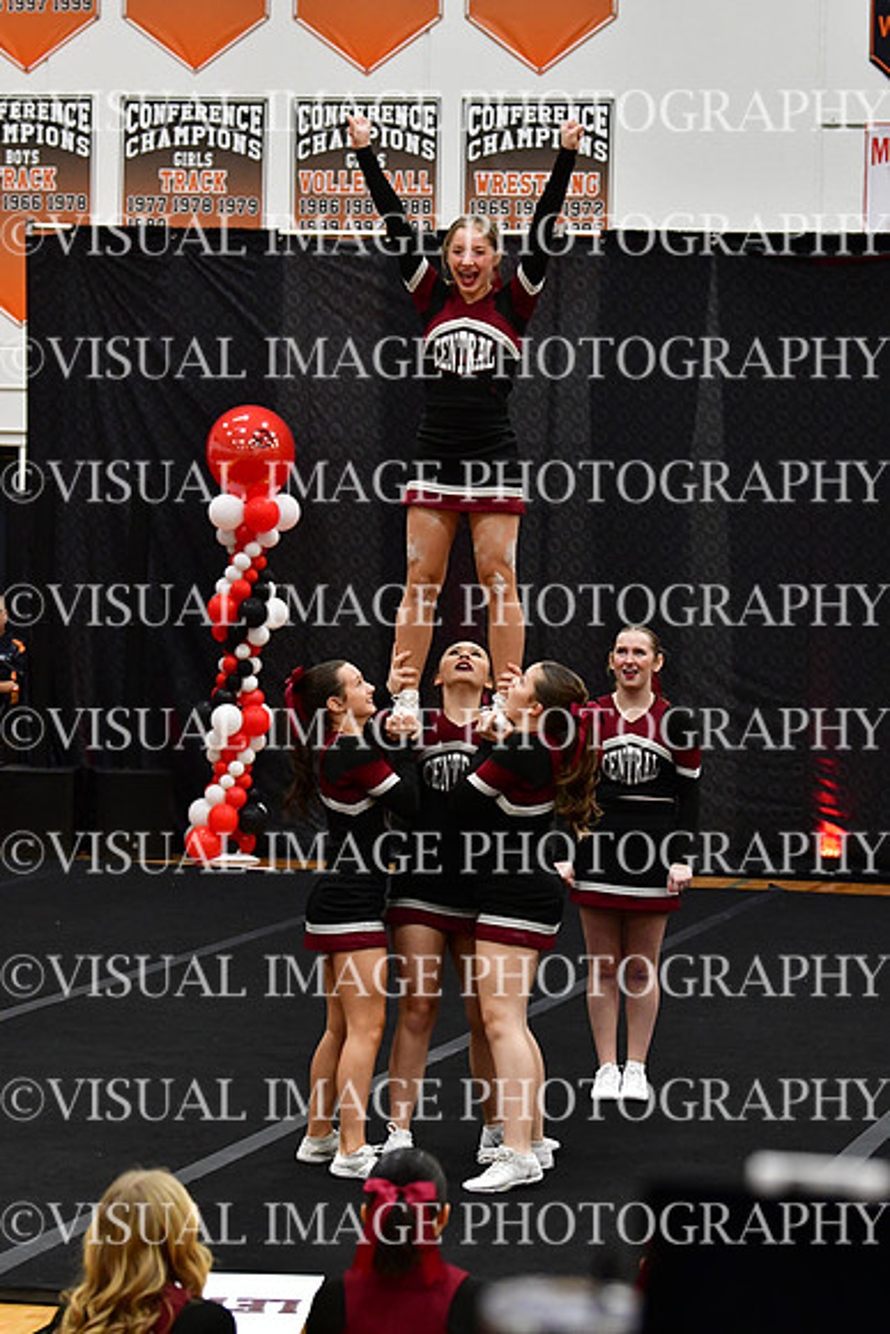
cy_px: 667
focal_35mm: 129
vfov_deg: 15.9
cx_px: 445
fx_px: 4781
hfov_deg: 10.6
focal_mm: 86
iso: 4000
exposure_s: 1/500
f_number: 4
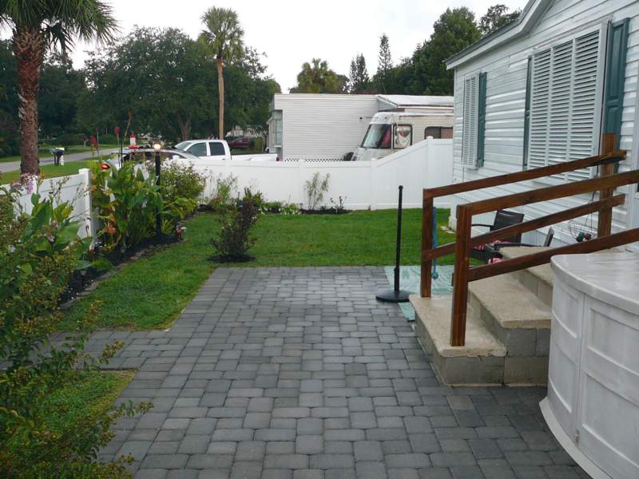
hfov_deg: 52.6
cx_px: 320
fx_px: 646
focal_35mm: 35
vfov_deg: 40.7
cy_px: 240
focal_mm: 5.2
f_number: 2.8
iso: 100
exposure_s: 1/50
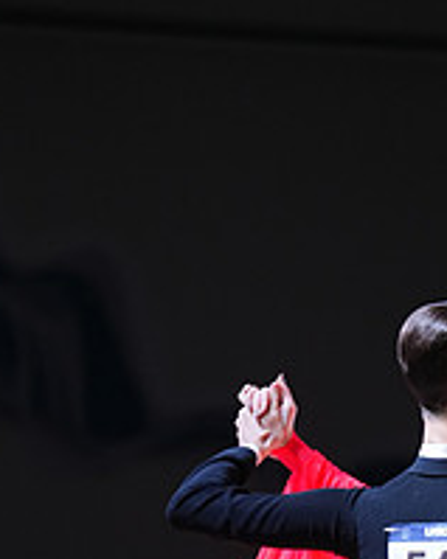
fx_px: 6107
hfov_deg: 4.2
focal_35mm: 369
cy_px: 787
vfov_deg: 5.2
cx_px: 412
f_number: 2.8
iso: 1000
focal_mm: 135
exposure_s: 1/500
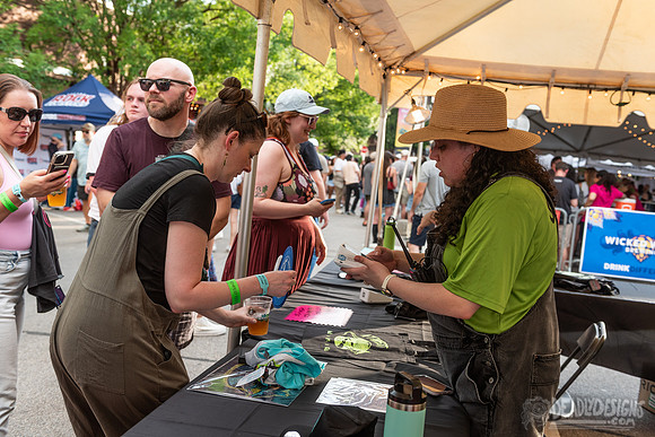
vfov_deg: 36.9
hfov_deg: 53.1
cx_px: 328
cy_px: 218
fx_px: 655
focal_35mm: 36
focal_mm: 36
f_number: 4.5
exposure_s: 1/320
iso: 250
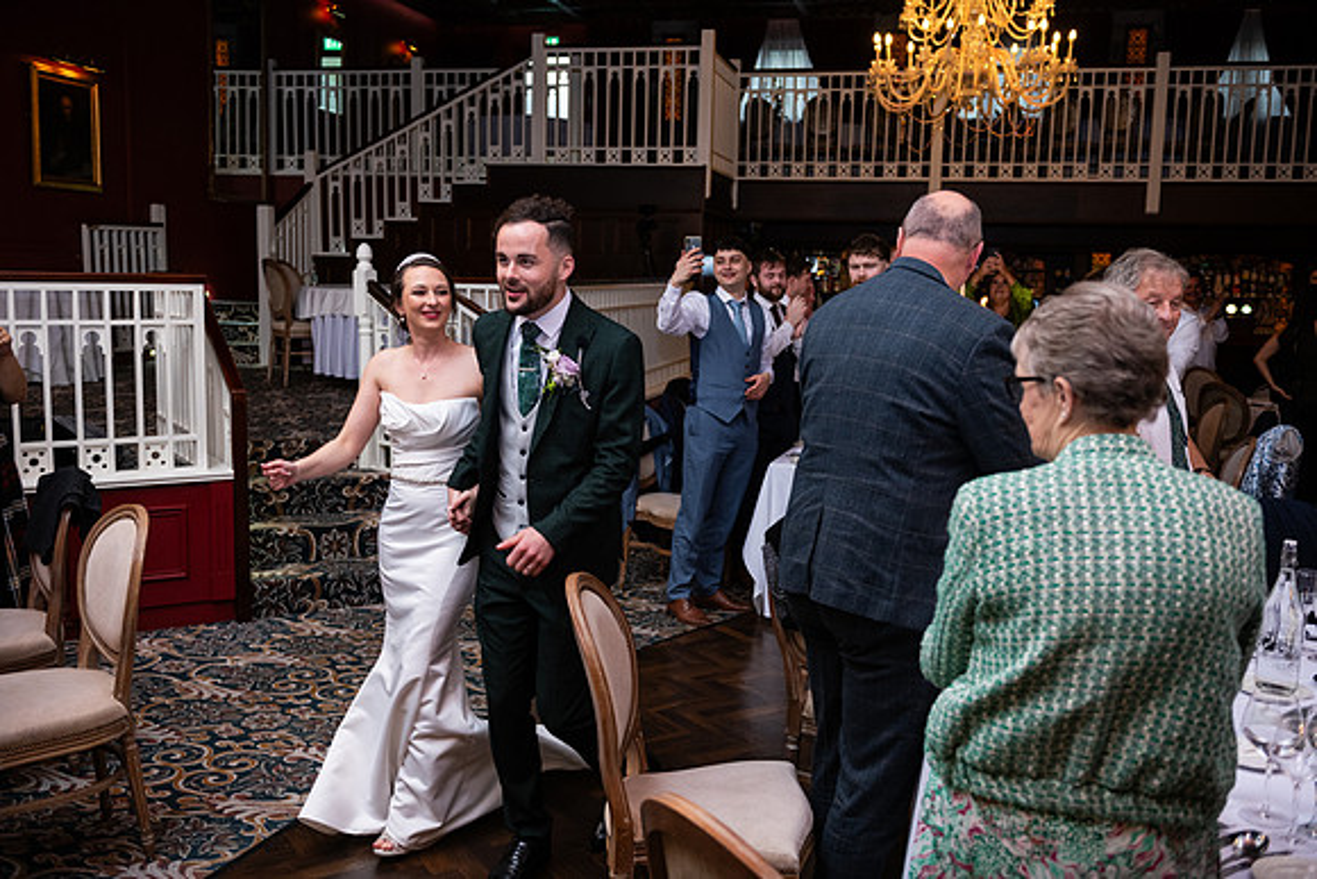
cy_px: 440
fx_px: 1244
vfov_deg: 38.9
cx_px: 658
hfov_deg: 55.8
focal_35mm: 34
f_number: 3.5
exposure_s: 1/160
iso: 800
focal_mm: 34
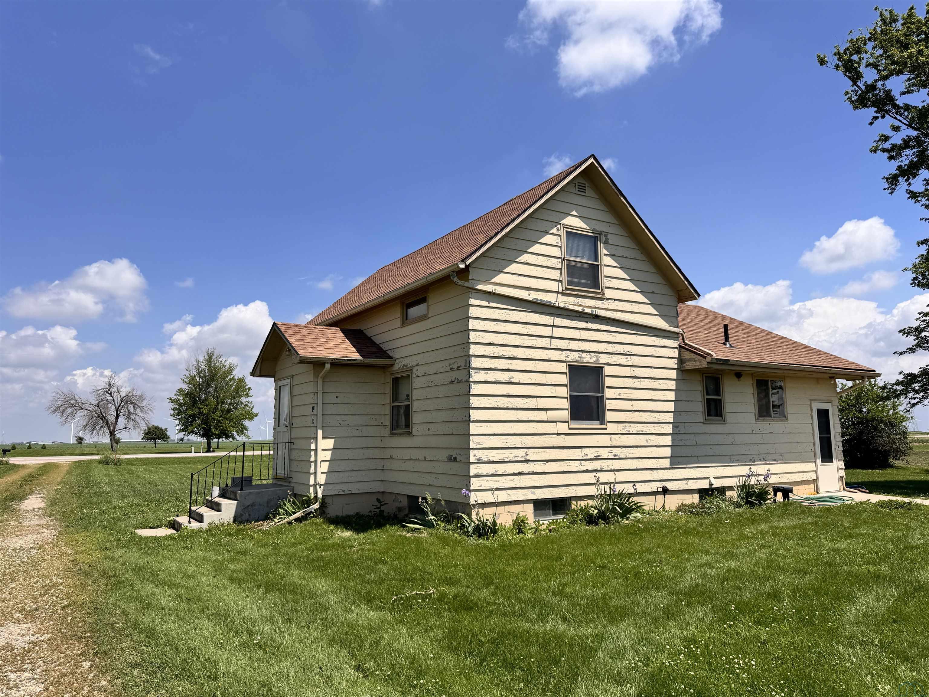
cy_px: 348
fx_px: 644
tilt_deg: +8.7
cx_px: 464
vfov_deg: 56.8
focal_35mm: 24
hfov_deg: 71.6
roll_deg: +0.5
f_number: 1.78
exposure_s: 1/7092
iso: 80
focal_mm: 6.76
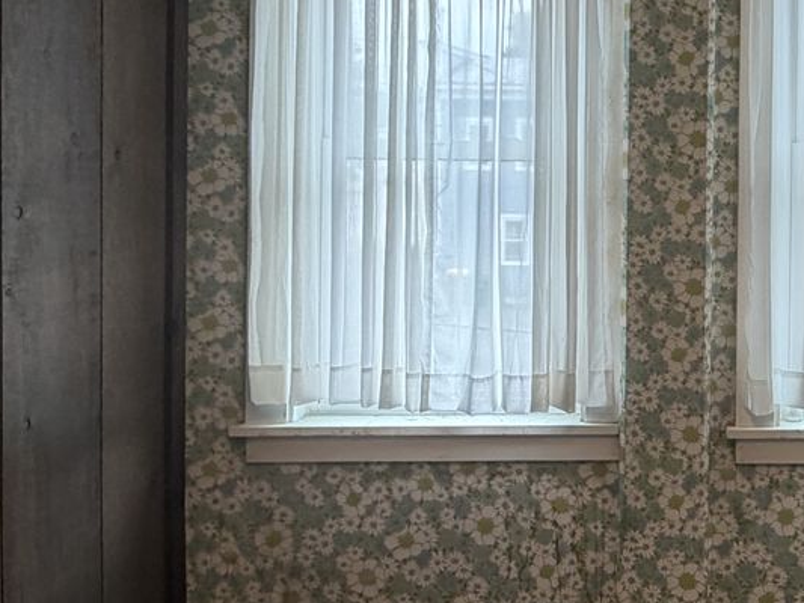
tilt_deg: -2.0
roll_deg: -0.7
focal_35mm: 42
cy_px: 145
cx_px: 768
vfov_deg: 33.6
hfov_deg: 40.3
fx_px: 976
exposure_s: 1/120
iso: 200
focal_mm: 2.22
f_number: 2.2
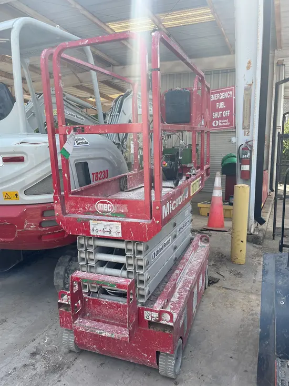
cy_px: 193
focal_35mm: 26
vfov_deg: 67.3
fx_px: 289
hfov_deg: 53.1
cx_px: 144
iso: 50
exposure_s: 1/1389
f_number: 1.6
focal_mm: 5.1
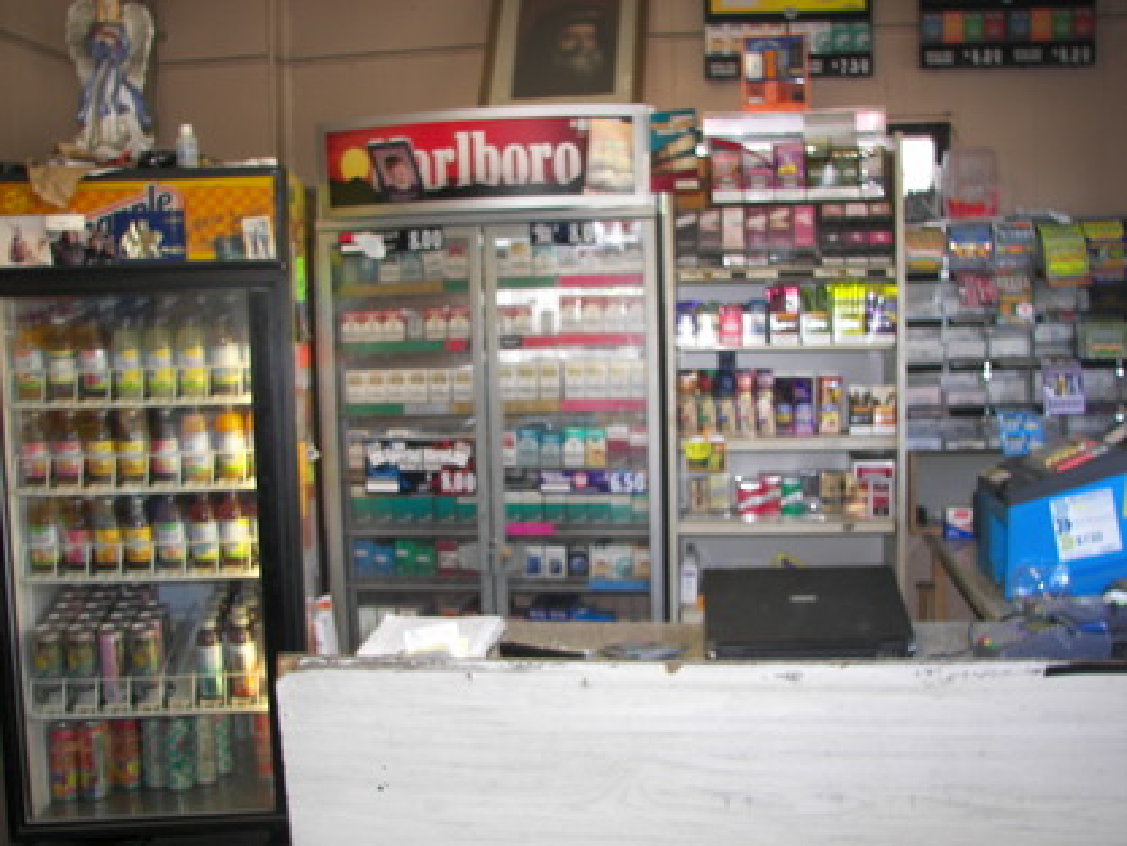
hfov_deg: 51.3
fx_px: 1172
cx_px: 564
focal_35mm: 36
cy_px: 423
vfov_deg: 39.7
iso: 50
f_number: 2.8
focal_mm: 6
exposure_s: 1/30
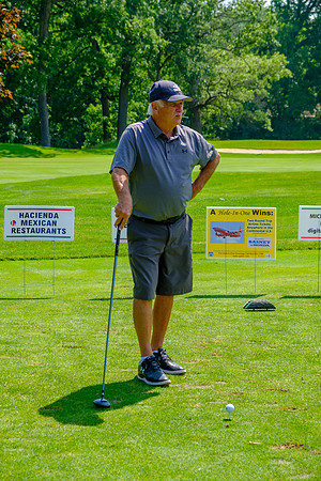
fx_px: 1110
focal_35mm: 83
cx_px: 160
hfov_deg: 16.5
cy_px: 240
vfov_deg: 24.5
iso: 200
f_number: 5.6
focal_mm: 55
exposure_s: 1/320
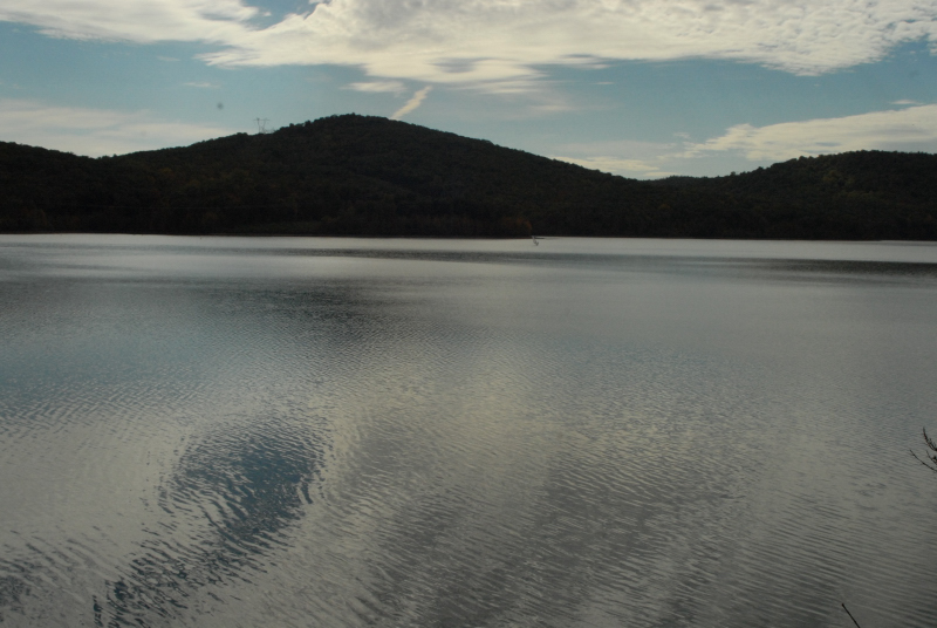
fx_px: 1251
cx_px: 468
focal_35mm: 48
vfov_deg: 28.2
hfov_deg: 41.1
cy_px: 314
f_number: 20
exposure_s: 1/1600
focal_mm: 32
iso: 800
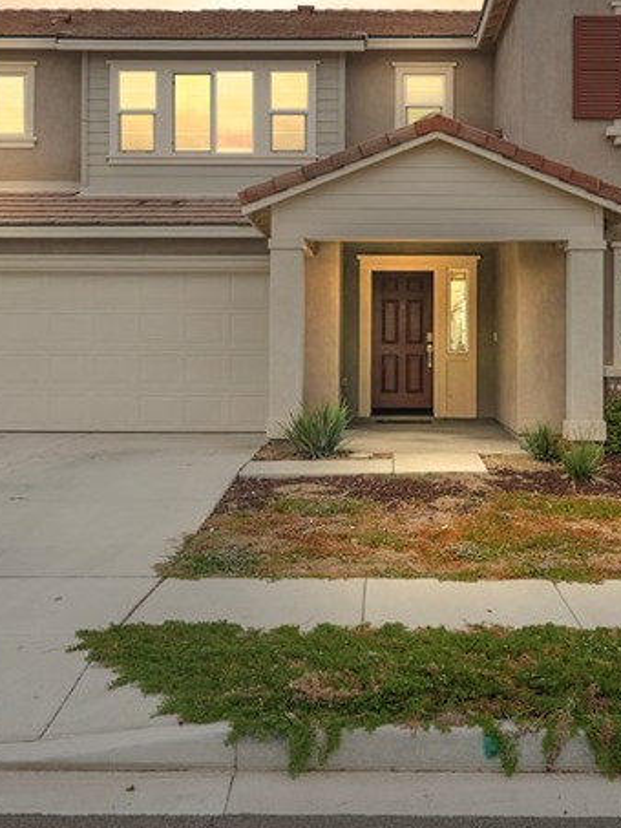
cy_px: 297
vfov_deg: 37.1
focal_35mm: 51
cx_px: 367
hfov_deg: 28.5
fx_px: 1221
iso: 100
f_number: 6.3
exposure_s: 1/125
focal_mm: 23.5
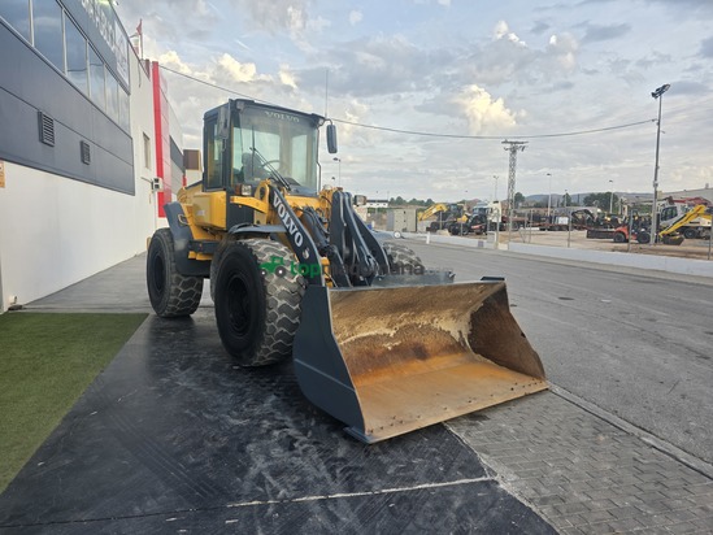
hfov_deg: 73.9
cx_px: 356
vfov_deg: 58.9
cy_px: 268
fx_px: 474
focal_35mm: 23
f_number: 1.7
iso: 12
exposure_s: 1/100
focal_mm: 6.3
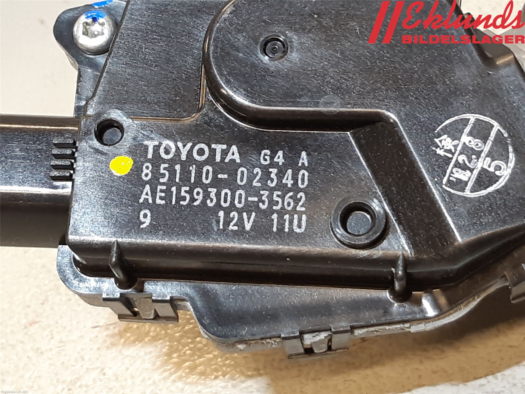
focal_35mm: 26
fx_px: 394
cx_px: 262
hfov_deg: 67.3
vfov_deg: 53.1
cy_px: 197
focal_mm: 3.93
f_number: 1.7
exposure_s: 1/50
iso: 100
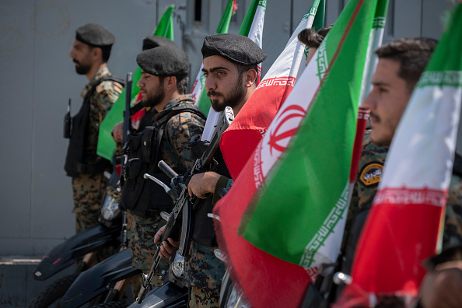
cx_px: 231
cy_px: 154
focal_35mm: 153
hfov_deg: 13.4
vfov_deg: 9.0
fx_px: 1963
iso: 640
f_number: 4
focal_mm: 102.2
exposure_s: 1/1600
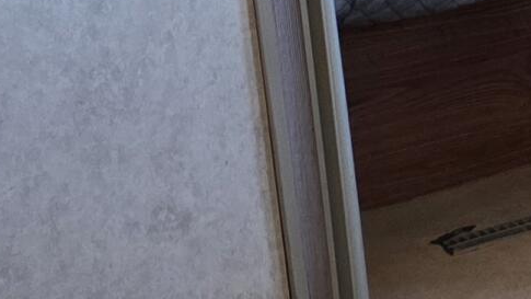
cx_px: 1278
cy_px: -46
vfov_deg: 7.8
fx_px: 2183
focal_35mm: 155
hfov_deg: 11.5
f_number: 1.7
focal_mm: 6.25
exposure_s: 1/120
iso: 320
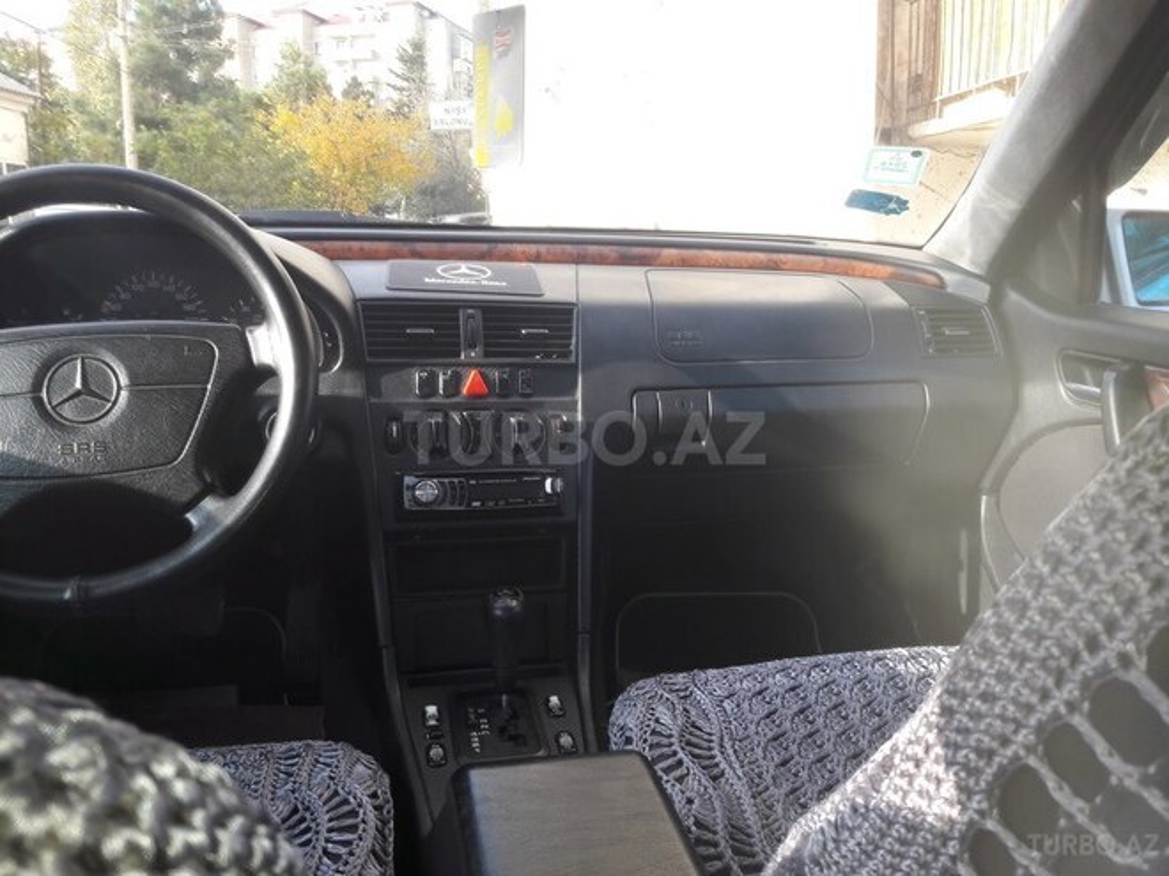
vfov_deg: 49.7
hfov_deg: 63.4
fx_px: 946
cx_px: 584
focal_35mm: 28
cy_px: 438
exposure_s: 1/100
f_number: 1.9
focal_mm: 3.7
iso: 40
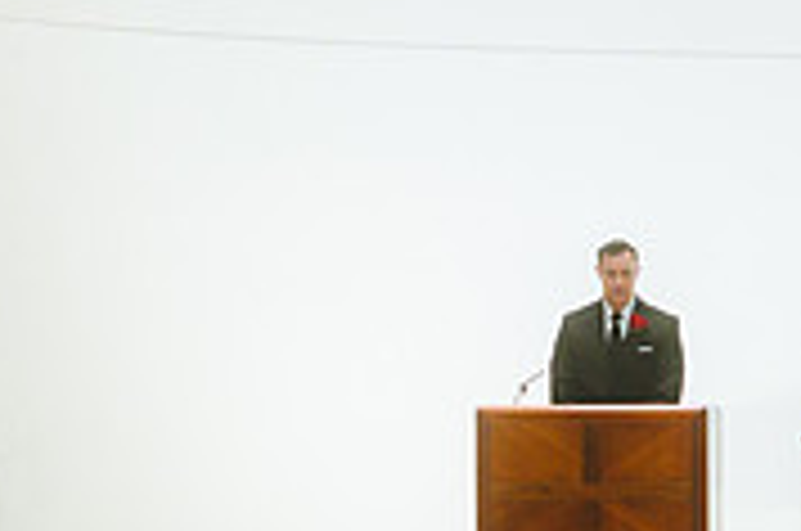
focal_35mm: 242
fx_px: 5375
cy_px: 492
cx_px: 1127
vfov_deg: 5.6
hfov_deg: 8.4
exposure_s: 1/160
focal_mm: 70
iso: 1600
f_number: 2.8
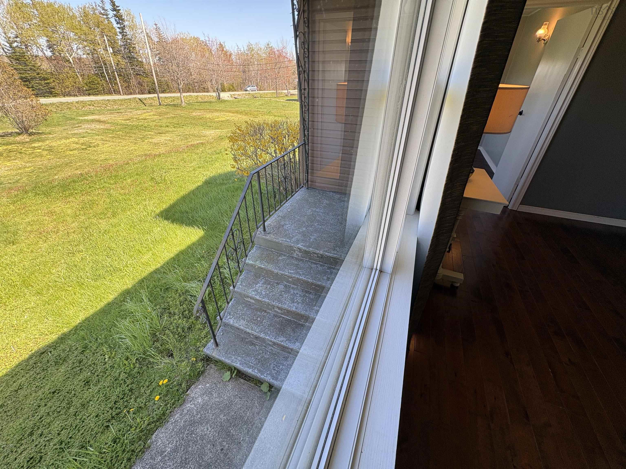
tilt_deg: -31.6
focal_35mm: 14
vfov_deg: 85.7
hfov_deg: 102.1
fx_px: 253
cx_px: 313
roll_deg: -0.5
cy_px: 234
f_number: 2.2
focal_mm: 2.22
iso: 50
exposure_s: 1/99
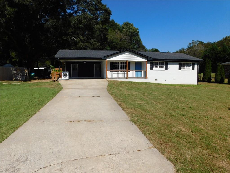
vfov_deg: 58.9
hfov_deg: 73.9
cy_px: 86
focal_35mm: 23
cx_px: 115
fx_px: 153
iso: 125
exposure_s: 1/800
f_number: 6
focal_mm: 4
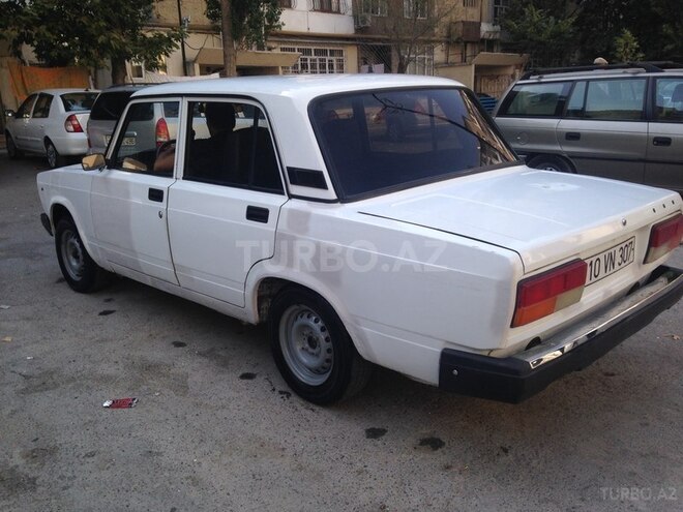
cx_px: 342
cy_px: 256
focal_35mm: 33
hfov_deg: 55.4
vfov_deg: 42.9
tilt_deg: -13.3
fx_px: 651
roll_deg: +2.5
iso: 50
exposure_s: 1/559
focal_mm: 4.12
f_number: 2.4
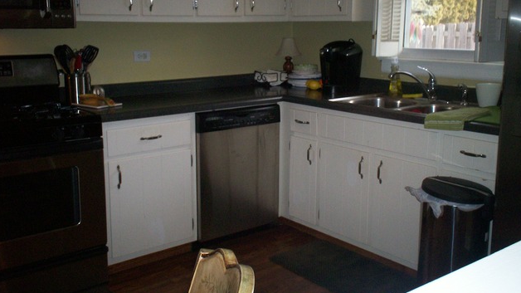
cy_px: 119
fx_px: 552
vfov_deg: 29.6
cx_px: 263
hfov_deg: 50.5
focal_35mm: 40
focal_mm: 6
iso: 140
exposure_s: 1/60
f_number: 4.5
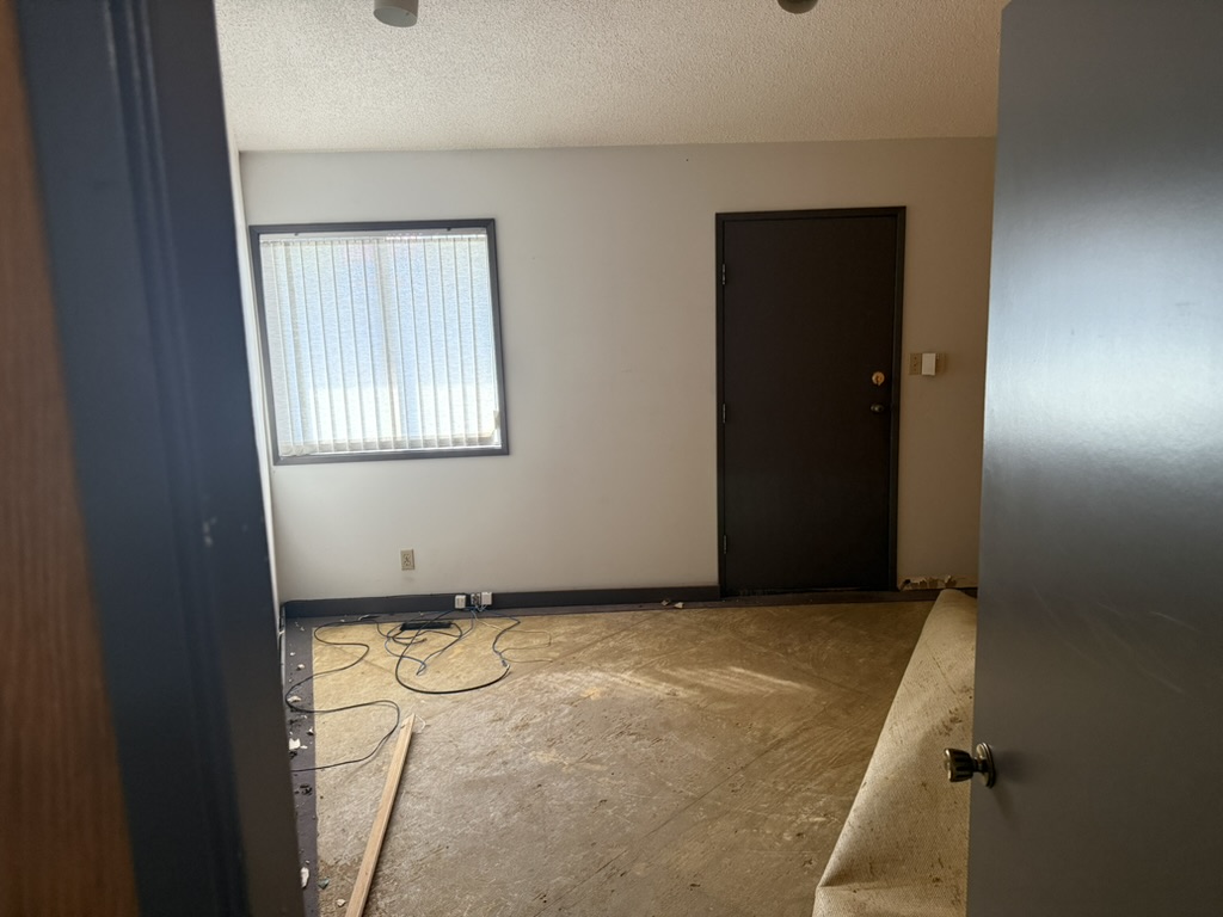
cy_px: 458
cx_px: 612
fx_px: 848
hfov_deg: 71.6
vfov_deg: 56.8
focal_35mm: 24
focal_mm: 6.76
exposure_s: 1/60
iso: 400
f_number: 1.78
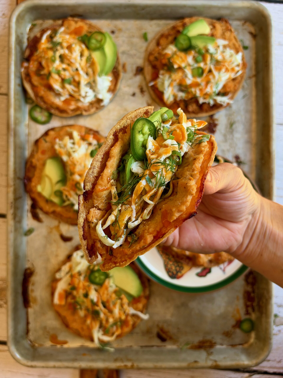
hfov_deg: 46.8
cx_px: 142
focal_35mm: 30
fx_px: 327
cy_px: 189
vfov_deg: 60.0
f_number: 1.8
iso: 250
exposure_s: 1/121
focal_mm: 6.93
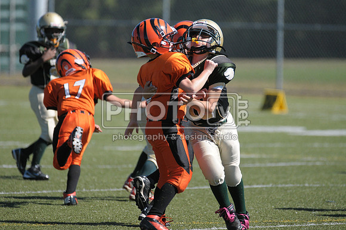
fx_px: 4319
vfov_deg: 3.0
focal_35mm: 450
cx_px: 173
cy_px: 115
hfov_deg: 4.6
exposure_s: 1/4000
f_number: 4
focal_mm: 300
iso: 640
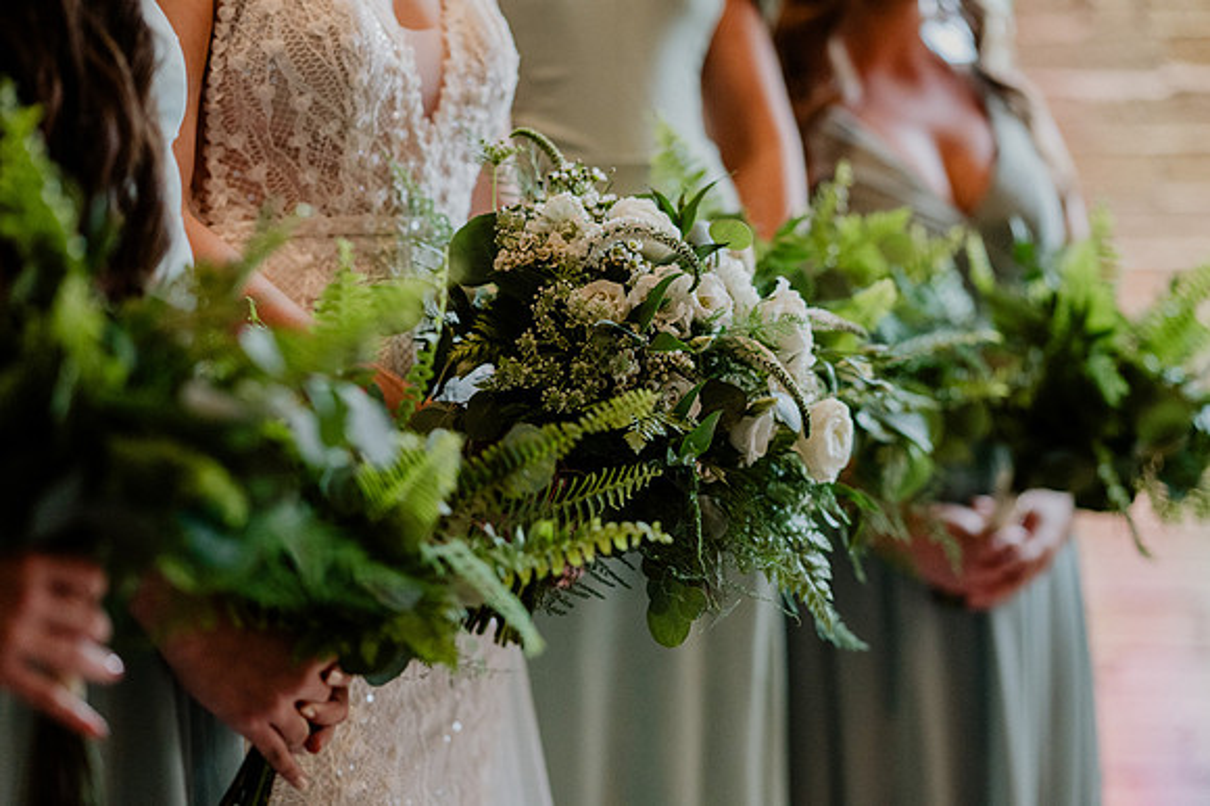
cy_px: 403
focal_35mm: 105
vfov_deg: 13.0
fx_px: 3527
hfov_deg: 19.5
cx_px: 605
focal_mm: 105
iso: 2500
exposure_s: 1/640
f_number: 2.2
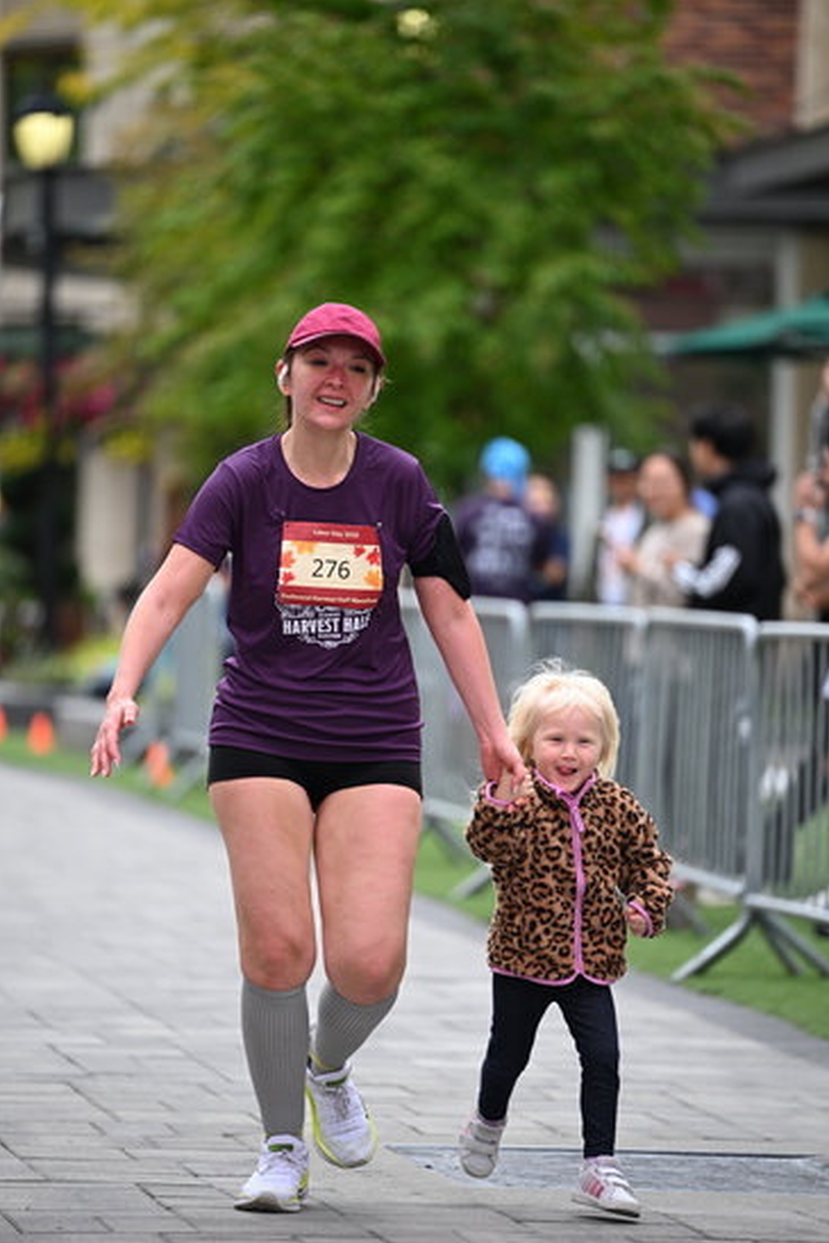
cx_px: 414
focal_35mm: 201
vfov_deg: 10.2
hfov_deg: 6.8
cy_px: 620
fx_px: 6938
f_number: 2.8
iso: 640
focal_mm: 200
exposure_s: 1/2500
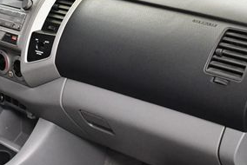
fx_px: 556
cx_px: 67
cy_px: 69
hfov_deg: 24.8
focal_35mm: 81
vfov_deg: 16.9
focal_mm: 18
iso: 3200
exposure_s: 1/100
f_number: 3.5
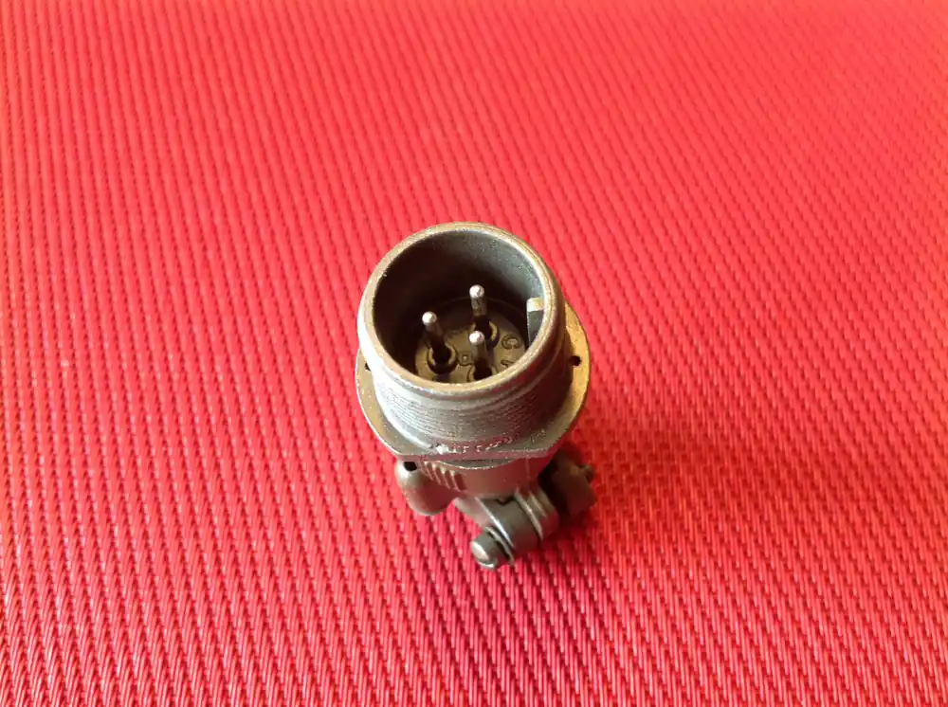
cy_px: 354
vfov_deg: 40.6
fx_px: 957
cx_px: 474
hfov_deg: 52.7
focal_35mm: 35
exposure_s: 1/15
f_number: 2.4
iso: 80
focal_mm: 4.28
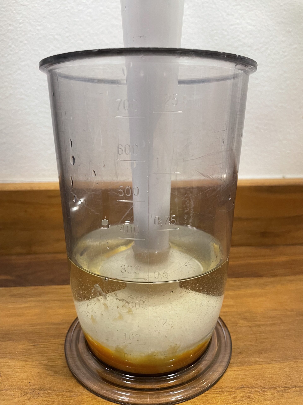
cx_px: 152
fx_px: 303
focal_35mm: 26
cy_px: 202
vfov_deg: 67.3
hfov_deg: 53.1
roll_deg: -0.1
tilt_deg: -14.4
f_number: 1.6
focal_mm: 4.2
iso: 125
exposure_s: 1/62
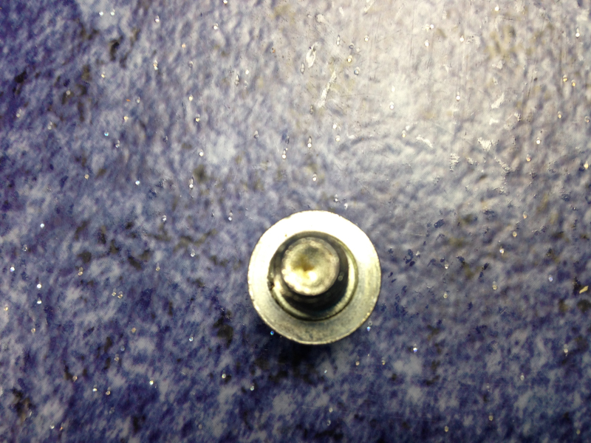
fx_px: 563
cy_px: 222
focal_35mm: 33
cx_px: 296
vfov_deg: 42.9
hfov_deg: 55.4
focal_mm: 4.12
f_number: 2.4
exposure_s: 1/20
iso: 80
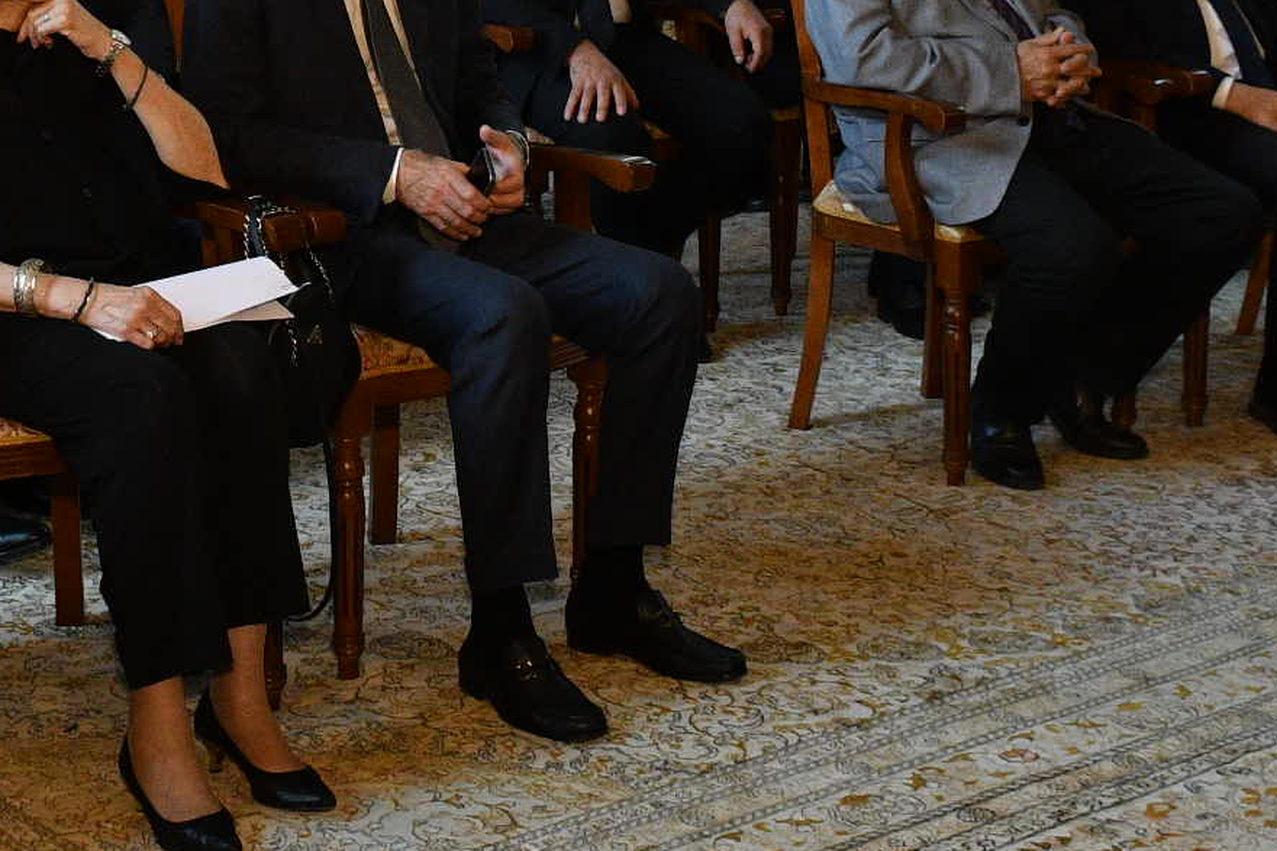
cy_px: -84
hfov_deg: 25.4
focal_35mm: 79
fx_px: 2802
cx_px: 335
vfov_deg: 16.7
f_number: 5.6
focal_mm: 17
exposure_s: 1/125
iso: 2000
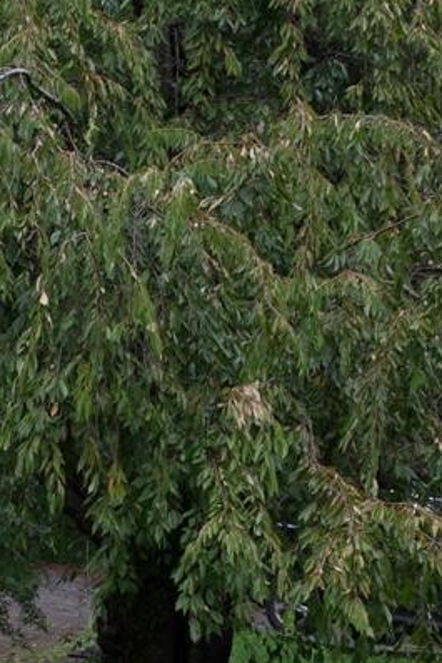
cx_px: 92
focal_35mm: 224
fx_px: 4128
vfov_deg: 9.1
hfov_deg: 6.1
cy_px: 596
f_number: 5.6
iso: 250
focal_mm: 55
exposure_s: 1/125
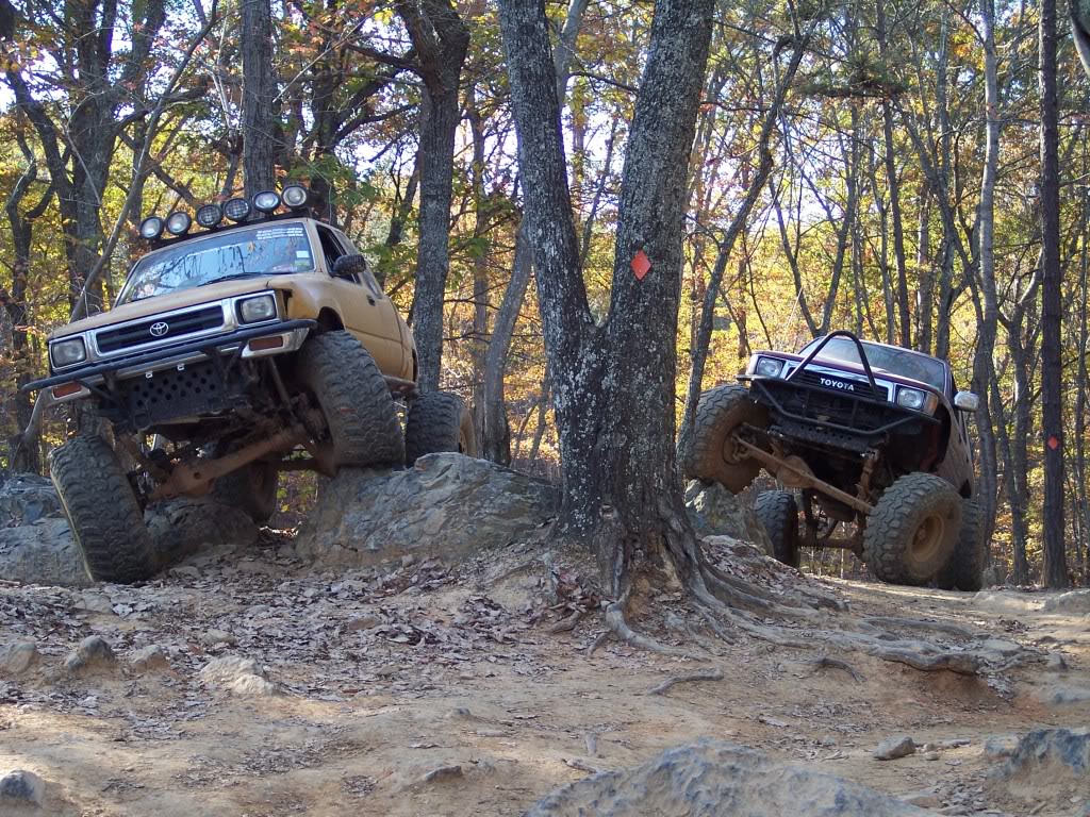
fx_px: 2047
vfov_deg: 22.6
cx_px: 545
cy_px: 408
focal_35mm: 65
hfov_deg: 29.8
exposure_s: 1/90
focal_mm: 13.3
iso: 100
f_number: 3.4
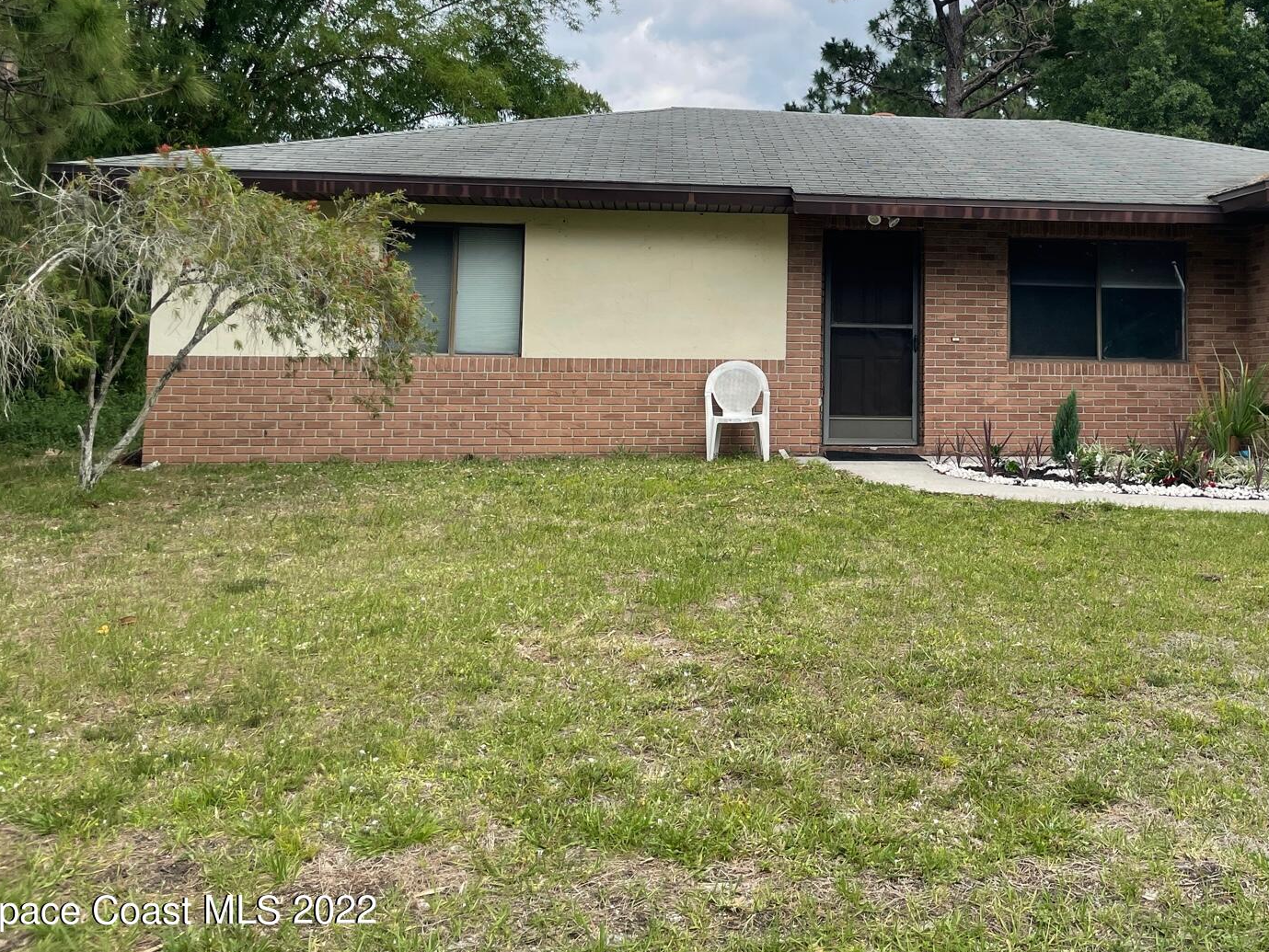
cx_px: 894
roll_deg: +0.3
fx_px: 1393
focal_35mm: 38
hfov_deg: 47.7
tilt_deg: +5.6
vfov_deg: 37.1
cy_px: 278
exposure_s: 1/1795
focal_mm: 4.2
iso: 32
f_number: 1.6
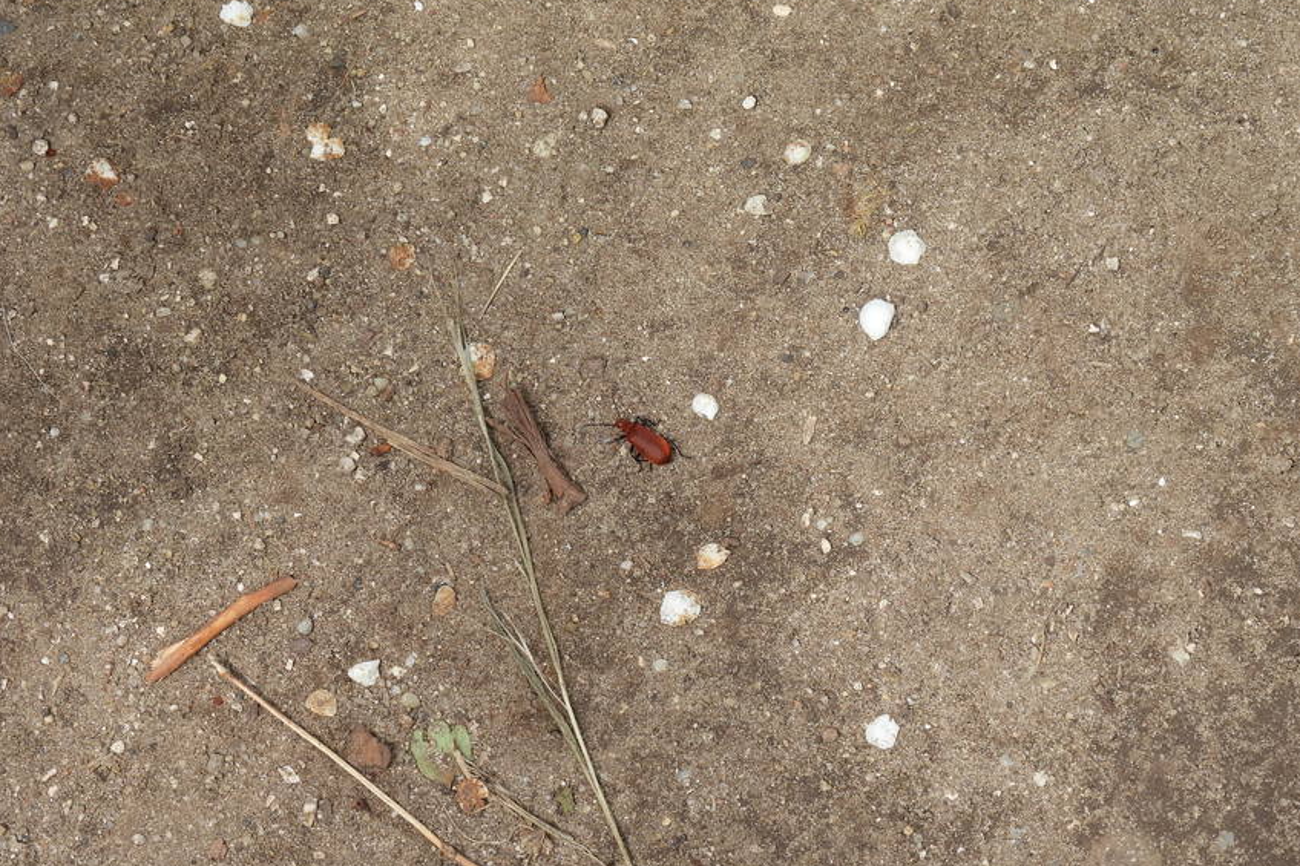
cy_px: 382
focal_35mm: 157
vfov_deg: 8.7
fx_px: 5668
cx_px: 652
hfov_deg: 13.1
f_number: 5.6
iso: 100
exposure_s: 1/200
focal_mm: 26.8
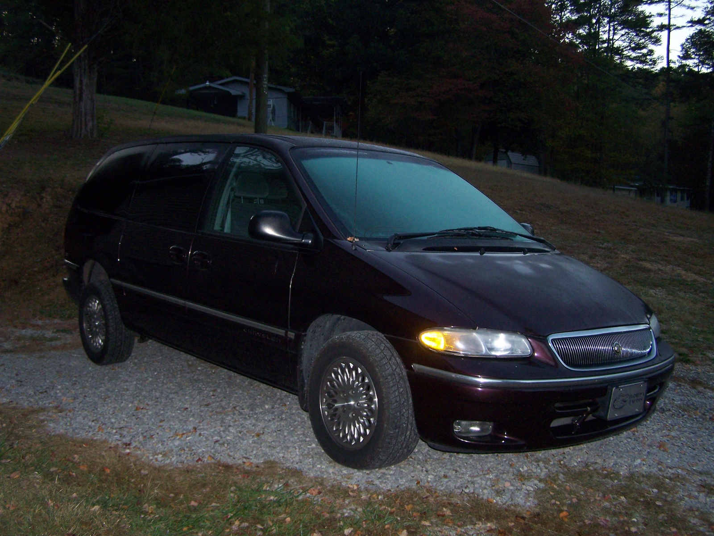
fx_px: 784
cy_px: 268
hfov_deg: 49.0
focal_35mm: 38
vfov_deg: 37.7
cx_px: 357
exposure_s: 1/250
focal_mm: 6.3
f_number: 2.8
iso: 160
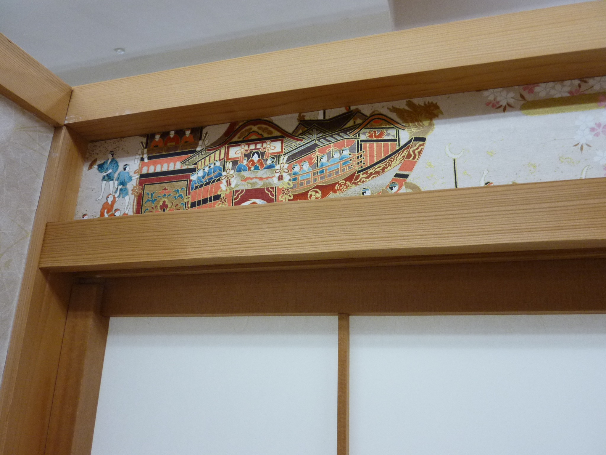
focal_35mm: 25
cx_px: 303
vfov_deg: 54.9
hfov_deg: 69.4
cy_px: 228
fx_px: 438
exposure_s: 1/60
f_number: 3.3
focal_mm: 4.1
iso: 200
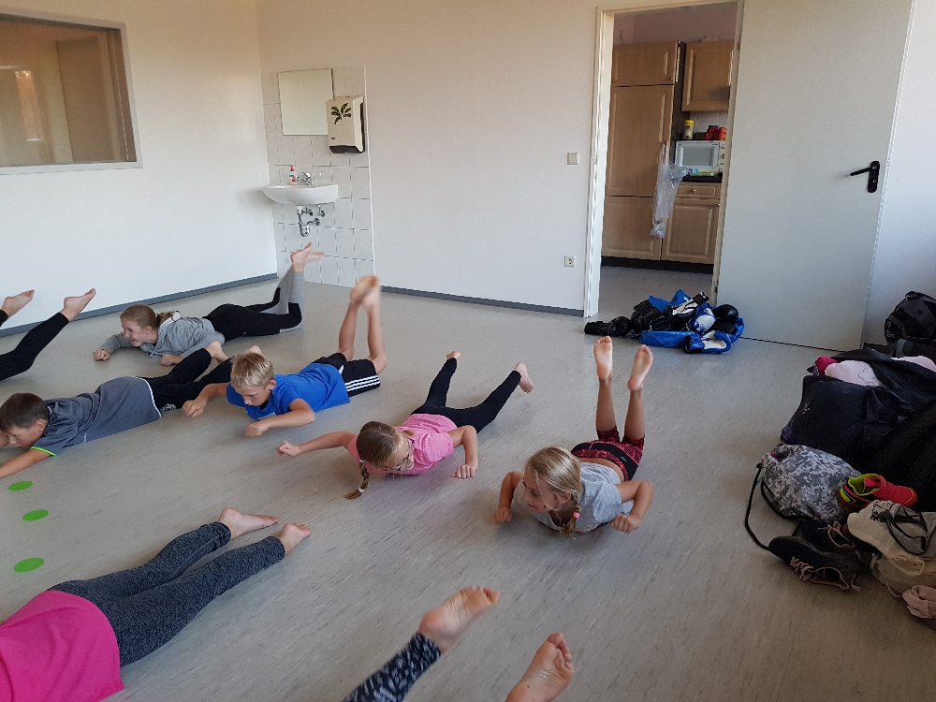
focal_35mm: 26
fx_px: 703
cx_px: 468
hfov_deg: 67.3
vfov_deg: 53.1
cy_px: 351
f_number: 1.7
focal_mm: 4.2
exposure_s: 1/50
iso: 100
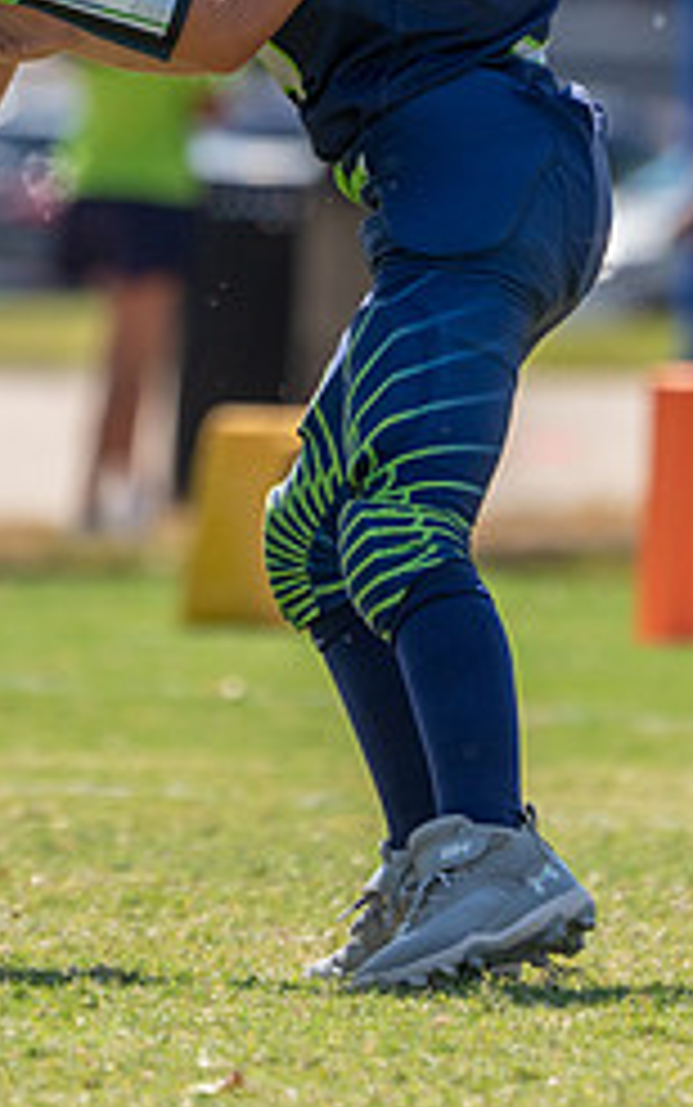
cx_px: 114
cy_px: 79
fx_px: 28614
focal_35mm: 948
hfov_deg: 1.4
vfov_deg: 2.2
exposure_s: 1/1000
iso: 320
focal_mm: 309
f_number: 5.6
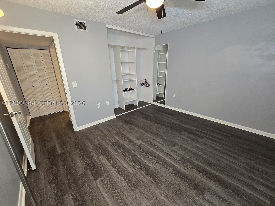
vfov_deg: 89.9
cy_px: 103
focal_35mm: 13
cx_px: 138
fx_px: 103
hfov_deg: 106.2
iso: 500
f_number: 2.2
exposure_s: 1/60
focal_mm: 2.2
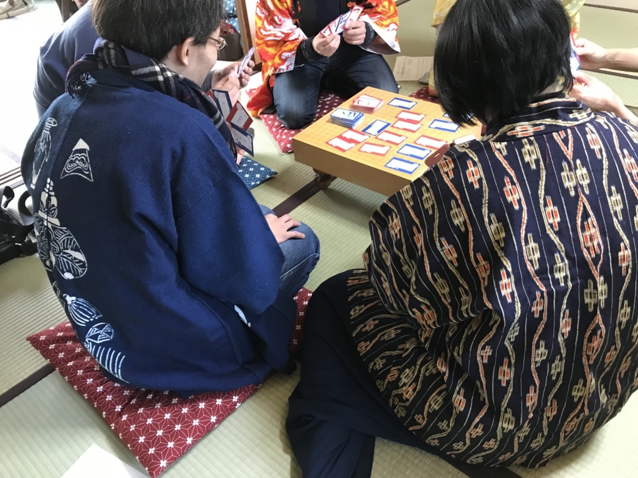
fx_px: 516
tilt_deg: -37.9
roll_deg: +7.8
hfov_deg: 63.4
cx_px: 319
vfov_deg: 49.7
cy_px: 239
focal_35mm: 28
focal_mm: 3.99
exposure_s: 1/15
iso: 100
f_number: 1.8
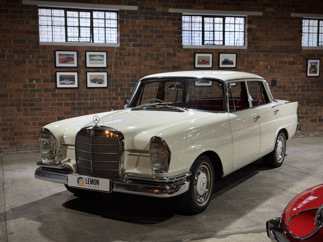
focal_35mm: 48
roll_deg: +0.0
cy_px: 121
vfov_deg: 30.3
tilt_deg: -6.3
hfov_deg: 39.7
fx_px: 448
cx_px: 162
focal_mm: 6.76
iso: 100
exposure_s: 1/50
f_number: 1.78
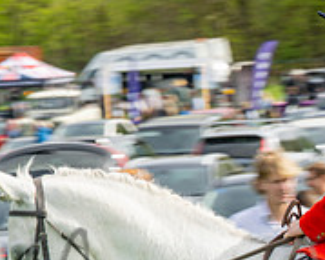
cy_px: 337
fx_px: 4124
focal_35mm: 429
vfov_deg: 3.6
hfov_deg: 4.5
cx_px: 350
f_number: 9
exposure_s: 1/160
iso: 100
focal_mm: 110
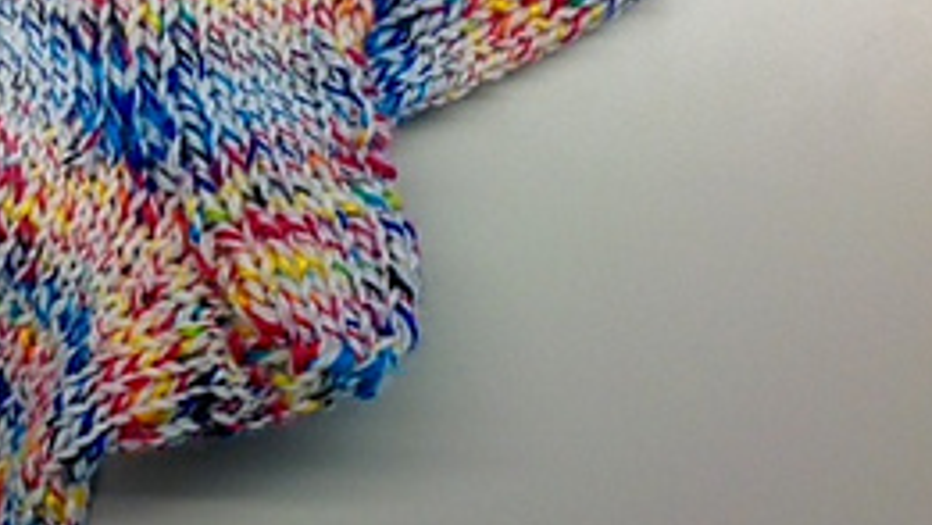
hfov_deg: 28.2
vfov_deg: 16.4
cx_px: 161
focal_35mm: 73
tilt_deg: -83.6
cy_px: 105
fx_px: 1805
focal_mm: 4.28
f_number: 2.4
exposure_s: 1/60
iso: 80
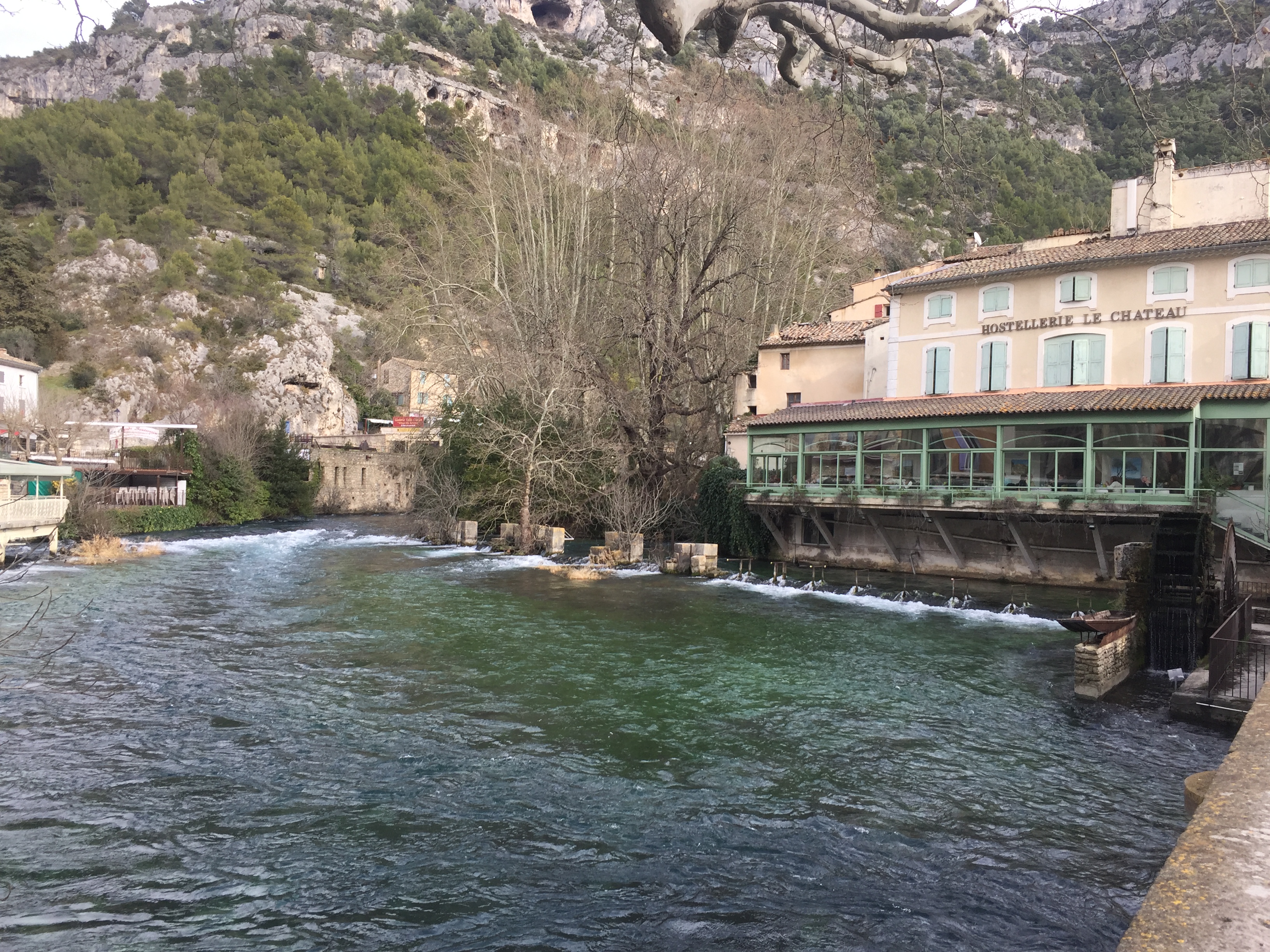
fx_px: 1064
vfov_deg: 48.2
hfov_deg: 61.7
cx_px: 635
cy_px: 476
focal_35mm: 29
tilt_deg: -1.3
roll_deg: -1.0
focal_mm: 4.15
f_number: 2.2
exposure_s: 1/434
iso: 32
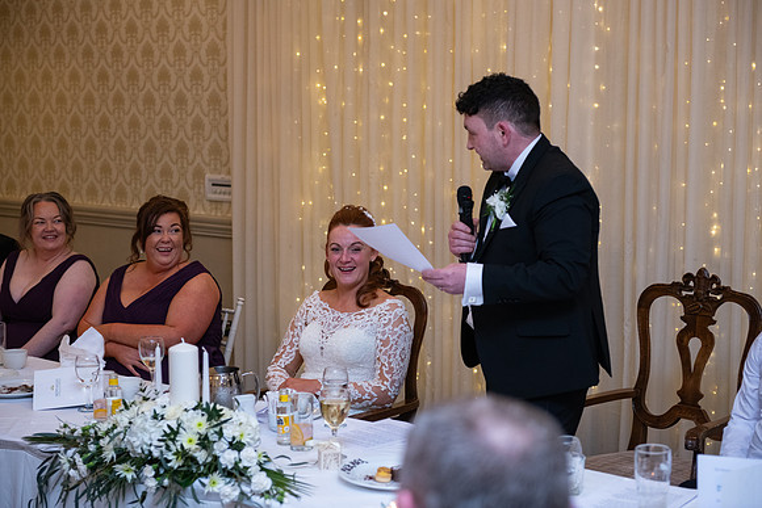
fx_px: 1482
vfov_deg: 19.5
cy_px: 254
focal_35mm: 70
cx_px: 381
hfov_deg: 28.8
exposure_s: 1/160
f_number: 3.5
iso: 1000
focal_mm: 70
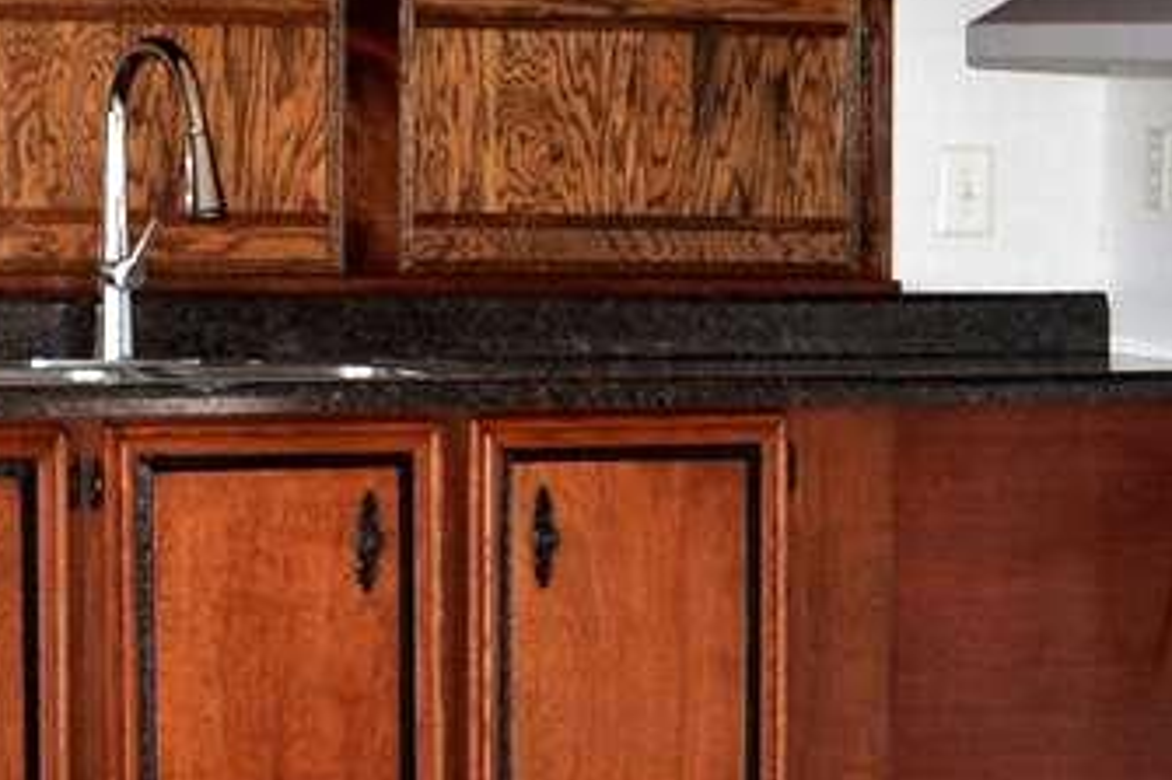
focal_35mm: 165
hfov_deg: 12.1
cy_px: 672
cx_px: 1515
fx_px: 5369
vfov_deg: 8.3
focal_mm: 18
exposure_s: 1/60
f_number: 4
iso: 200
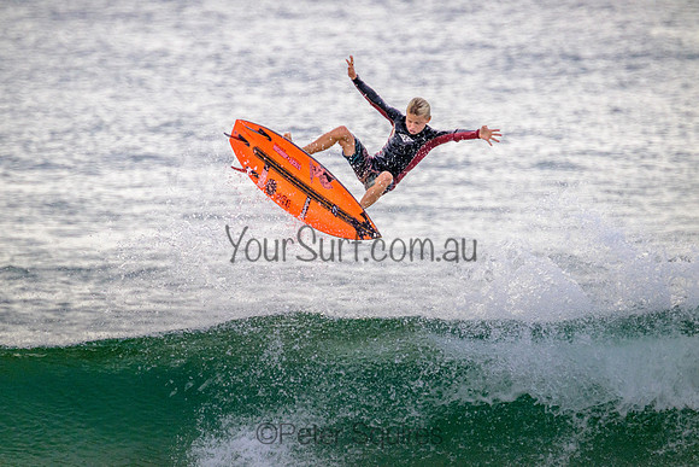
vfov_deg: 1.7
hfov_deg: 2.6
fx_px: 15536
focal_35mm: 800
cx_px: 350
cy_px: 234
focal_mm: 800
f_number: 11
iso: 1800
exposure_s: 1/2000
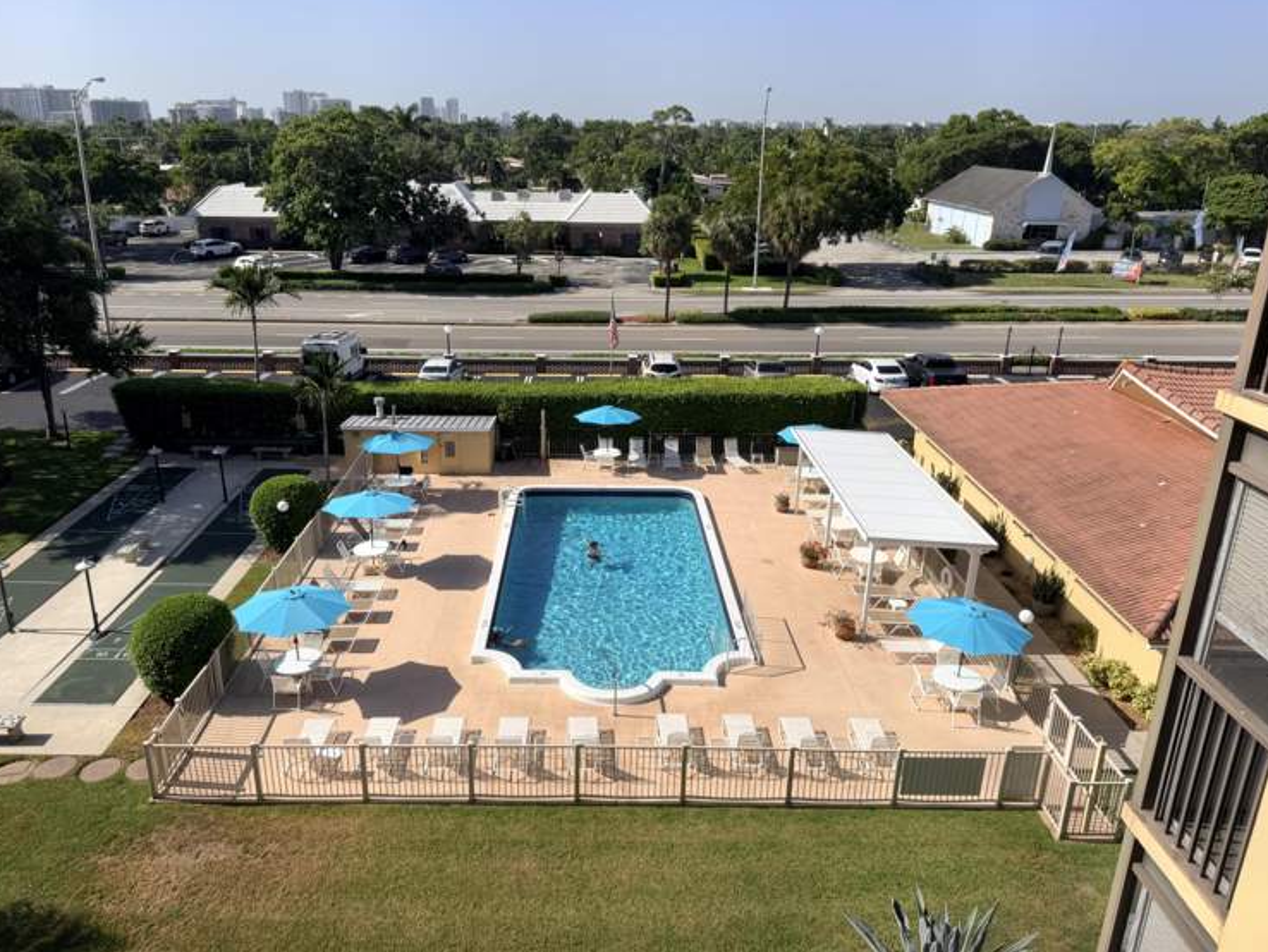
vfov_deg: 53.1
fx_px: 953
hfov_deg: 67.2
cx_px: 593
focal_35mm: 26
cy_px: 479
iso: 80
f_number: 1.78
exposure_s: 1/3759
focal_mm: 6.76
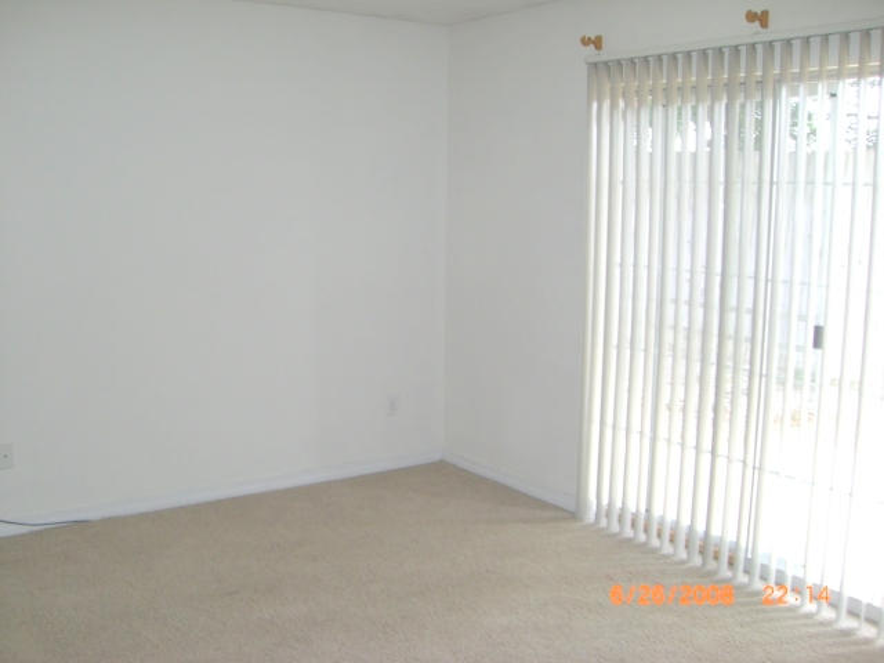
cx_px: 442
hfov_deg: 49.0
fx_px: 970
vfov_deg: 37.7
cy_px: 332
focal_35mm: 38
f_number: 2.7
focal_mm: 6.2
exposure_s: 1/60
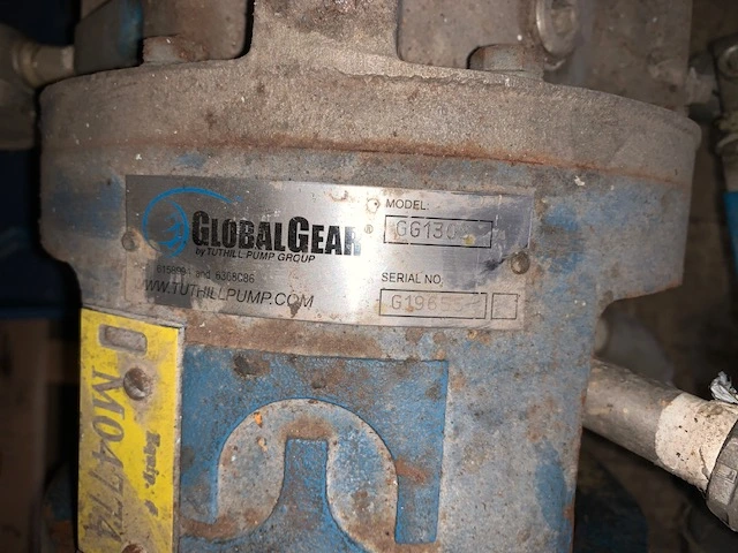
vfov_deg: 53.1
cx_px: 369
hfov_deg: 67.3
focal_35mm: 26
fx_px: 554
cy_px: 276
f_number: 1.8
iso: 25
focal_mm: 4.25
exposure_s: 1/20
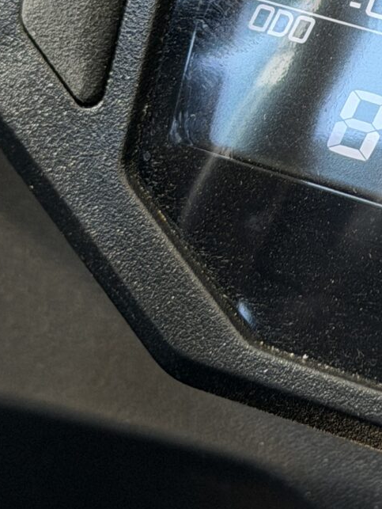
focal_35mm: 191
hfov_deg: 7.6
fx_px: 2808
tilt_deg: -43.3
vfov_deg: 10.3
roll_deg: -8.7
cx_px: 598
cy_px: 7
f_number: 1.78
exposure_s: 1/157
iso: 64
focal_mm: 6.76
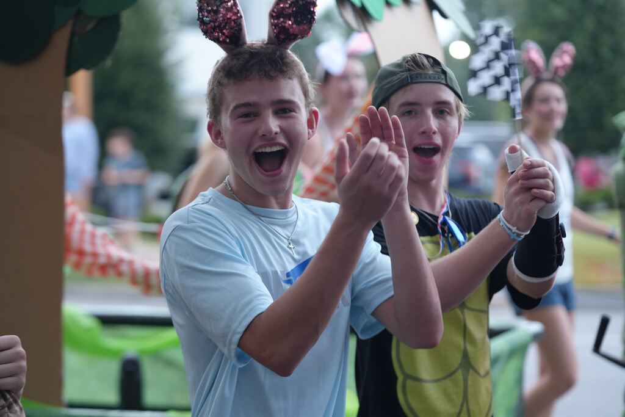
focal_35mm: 119
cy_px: 208
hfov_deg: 17.2
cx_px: 312
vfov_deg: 11.5
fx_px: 2066
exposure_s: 1/160
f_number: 4
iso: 1000
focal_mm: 119
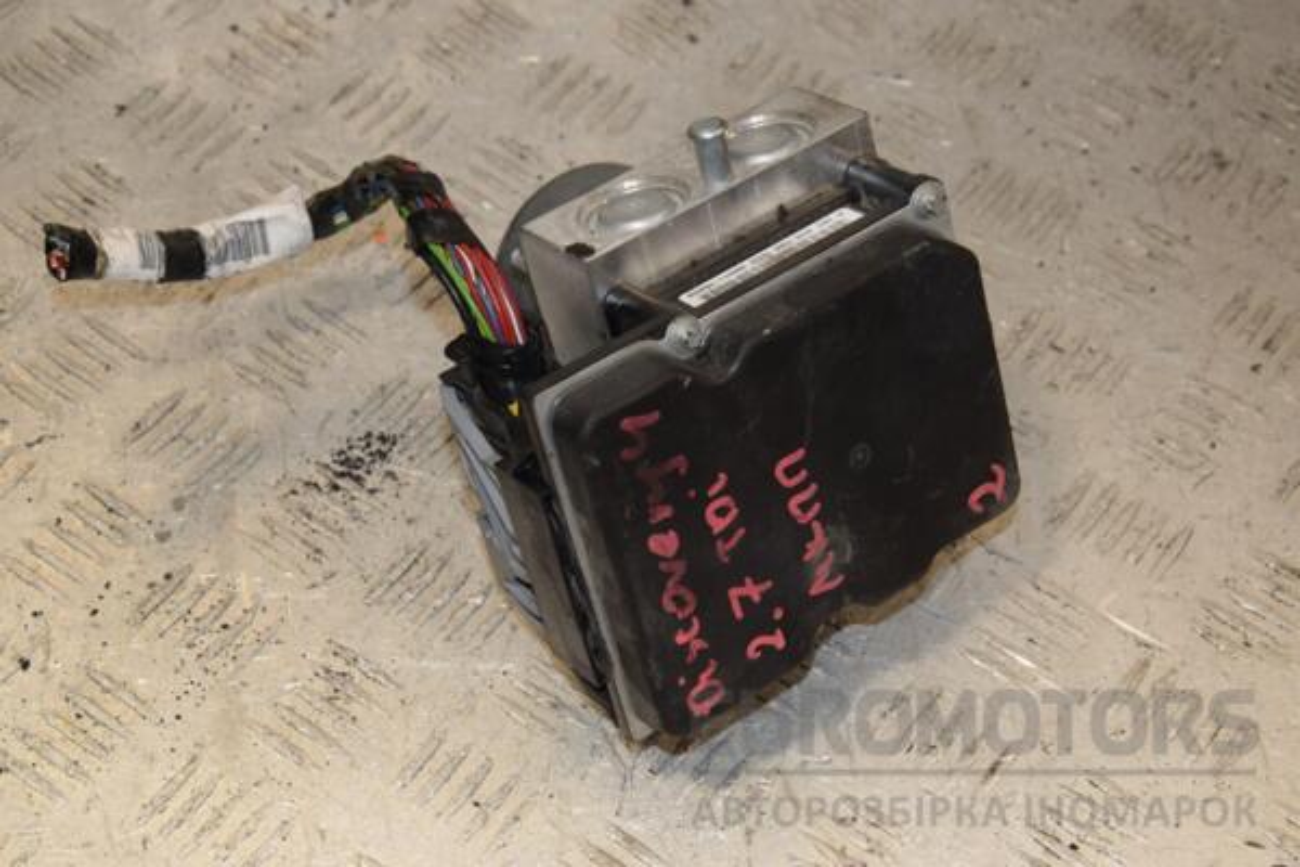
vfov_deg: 18.2
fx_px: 2708
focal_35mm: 75
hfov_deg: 27.0
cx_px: 650
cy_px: 434
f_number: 8
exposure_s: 1/200
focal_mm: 50
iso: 800
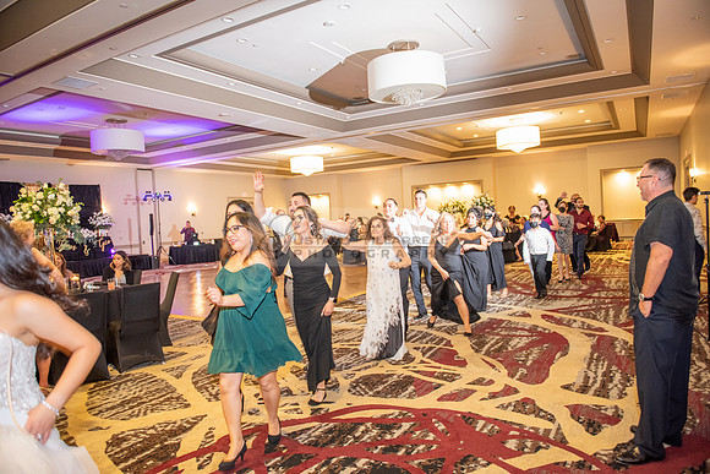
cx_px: 355
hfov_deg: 73.7
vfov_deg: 53.2
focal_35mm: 24
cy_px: 237
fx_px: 473
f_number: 2.8
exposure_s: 1/50
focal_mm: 24
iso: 1600
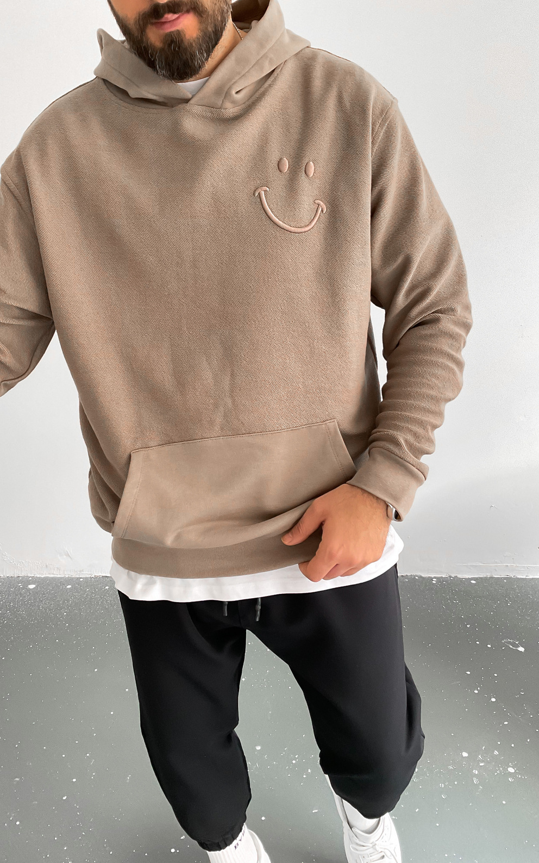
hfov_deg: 40.5
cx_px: 237
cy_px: 433
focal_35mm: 31
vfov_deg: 61.2
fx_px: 729
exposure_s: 1/75
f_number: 1.8
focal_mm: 3
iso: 64
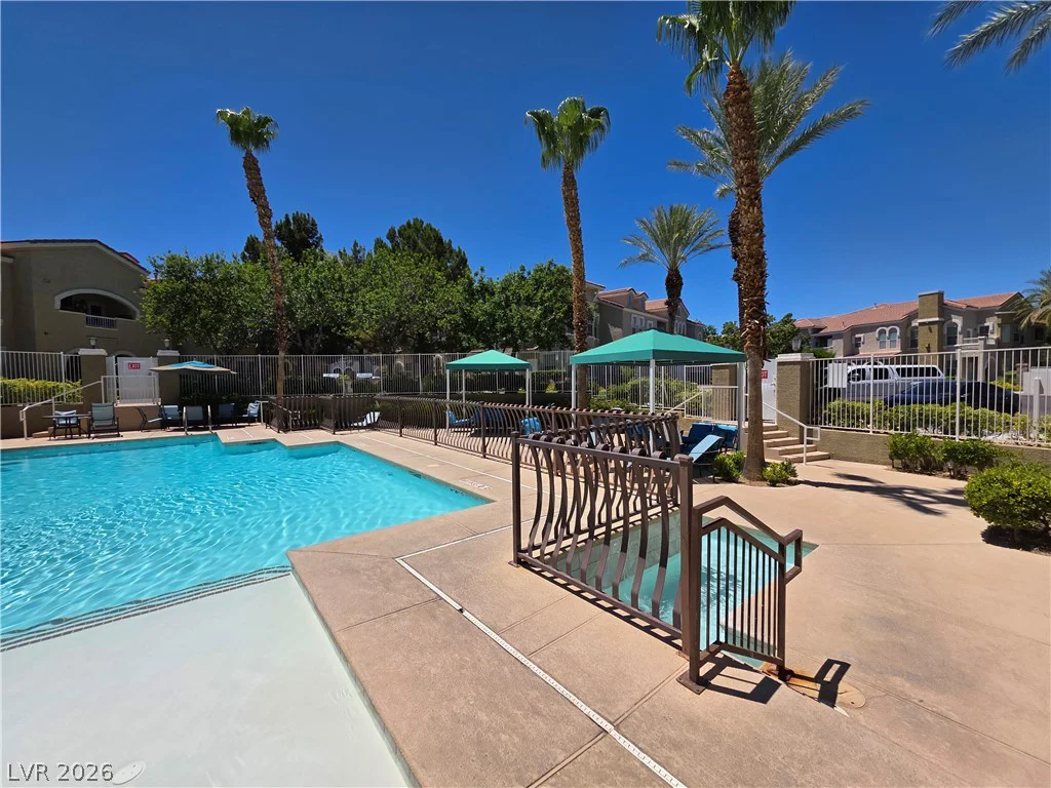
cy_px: 394
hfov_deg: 106.2
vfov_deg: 89.9
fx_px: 395
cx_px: 526
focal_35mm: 13
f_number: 1.9
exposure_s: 1/4413
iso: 40
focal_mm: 2.2
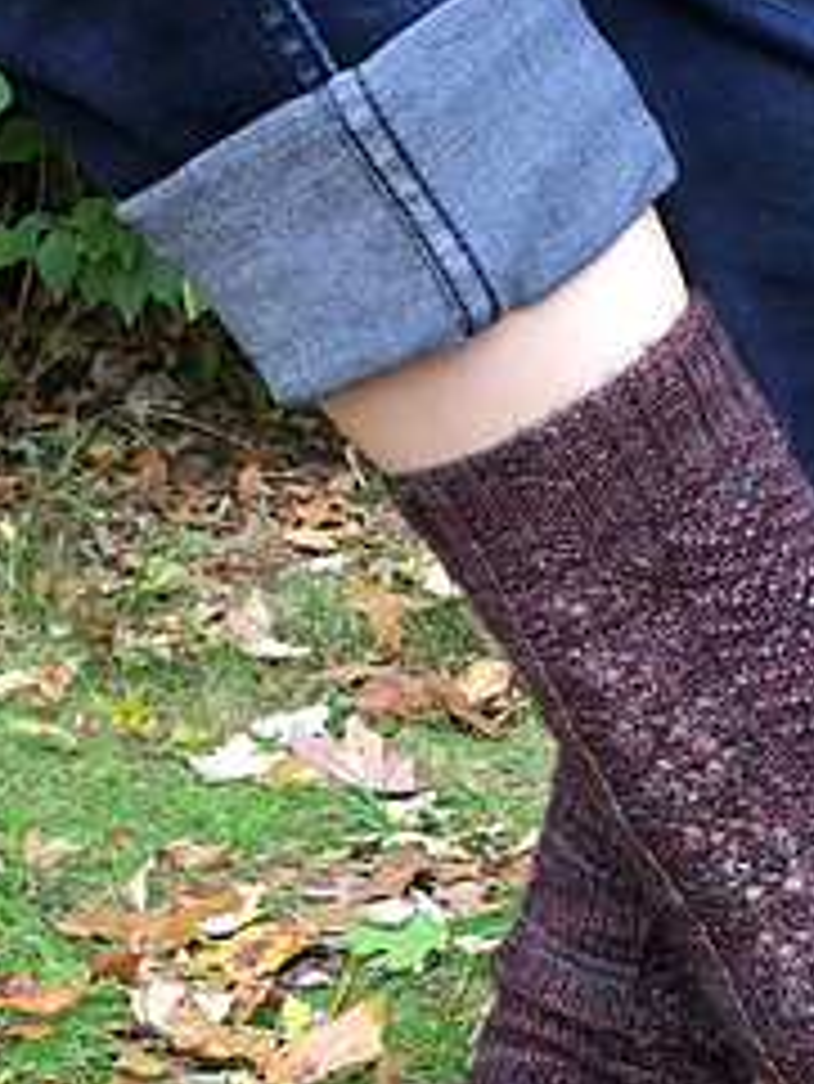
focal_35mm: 77
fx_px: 2412
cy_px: 666
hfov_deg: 19.1
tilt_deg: -11.8
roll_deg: -0.7
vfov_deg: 25.3
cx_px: 472
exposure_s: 1/30
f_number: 2.2
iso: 25
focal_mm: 4.15
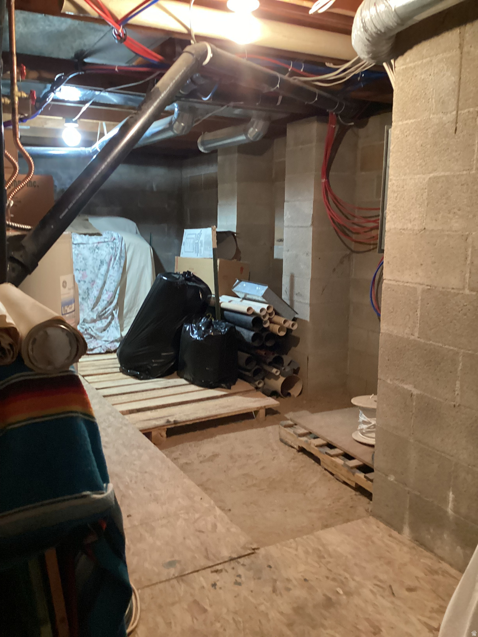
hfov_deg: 45.4
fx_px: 571
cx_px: 239
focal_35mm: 31
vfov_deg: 58.4
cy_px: 318
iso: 640
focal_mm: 3.3
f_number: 2.4
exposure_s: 1/30
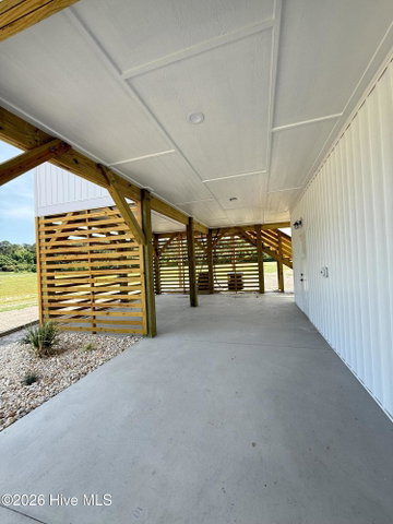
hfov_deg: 85.7
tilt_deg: +2.4
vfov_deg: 102.1
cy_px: 262
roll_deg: +2.6
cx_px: 196
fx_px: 212
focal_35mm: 14
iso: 64
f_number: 2.2
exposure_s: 1/326
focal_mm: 2.22
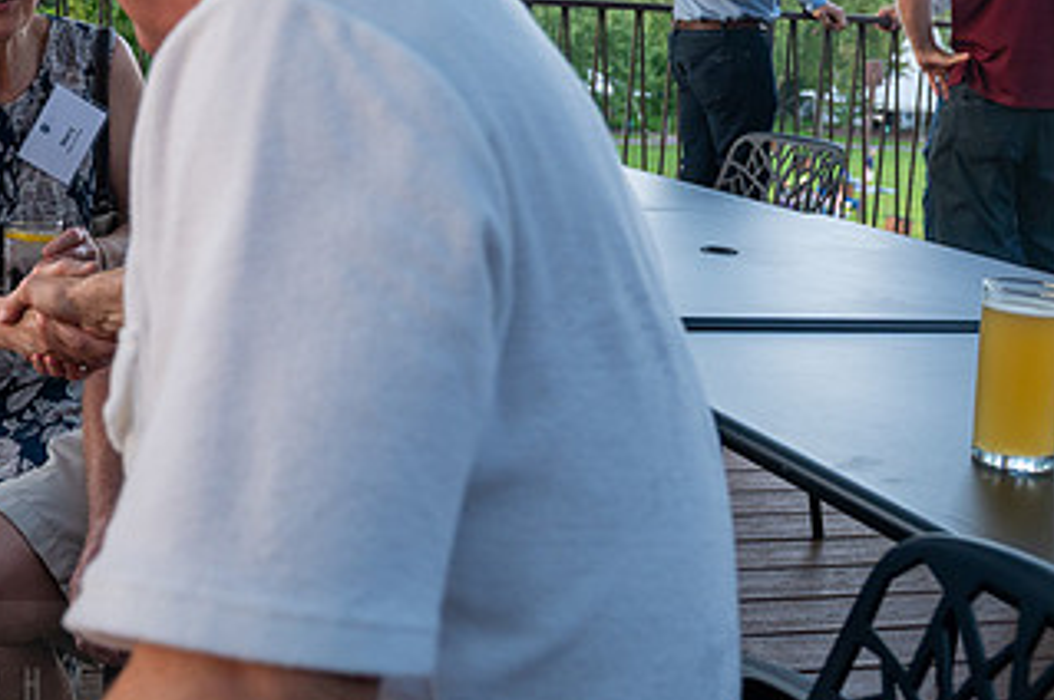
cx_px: 207
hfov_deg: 34.5
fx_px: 1638
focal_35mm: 56
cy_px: 118
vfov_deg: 23.7
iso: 400
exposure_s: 1/80
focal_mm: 29
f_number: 5
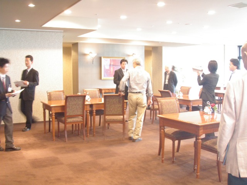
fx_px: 271
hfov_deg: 49.0
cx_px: 124
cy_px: 92
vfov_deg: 37.7
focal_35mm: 38
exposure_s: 1/8
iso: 200
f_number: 3.5
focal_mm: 6.7
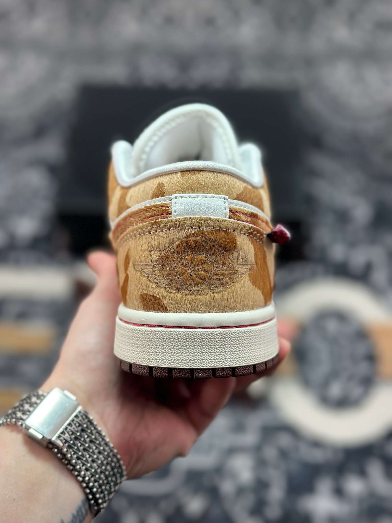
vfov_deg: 39.7
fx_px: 725
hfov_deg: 30.3
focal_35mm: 48
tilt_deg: -56.1
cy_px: 262
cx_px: 196
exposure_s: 1/659
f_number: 1.78
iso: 80
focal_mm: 6.86
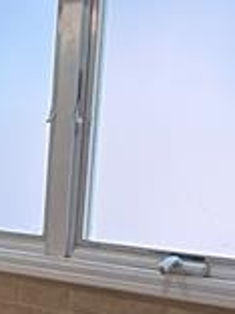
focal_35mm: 92
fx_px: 833
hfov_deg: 12.0
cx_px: -376
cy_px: 191
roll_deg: -1.5
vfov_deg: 21.3
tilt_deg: -4.6
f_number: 2.2
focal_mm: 2.22
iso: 160
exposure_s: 1/120
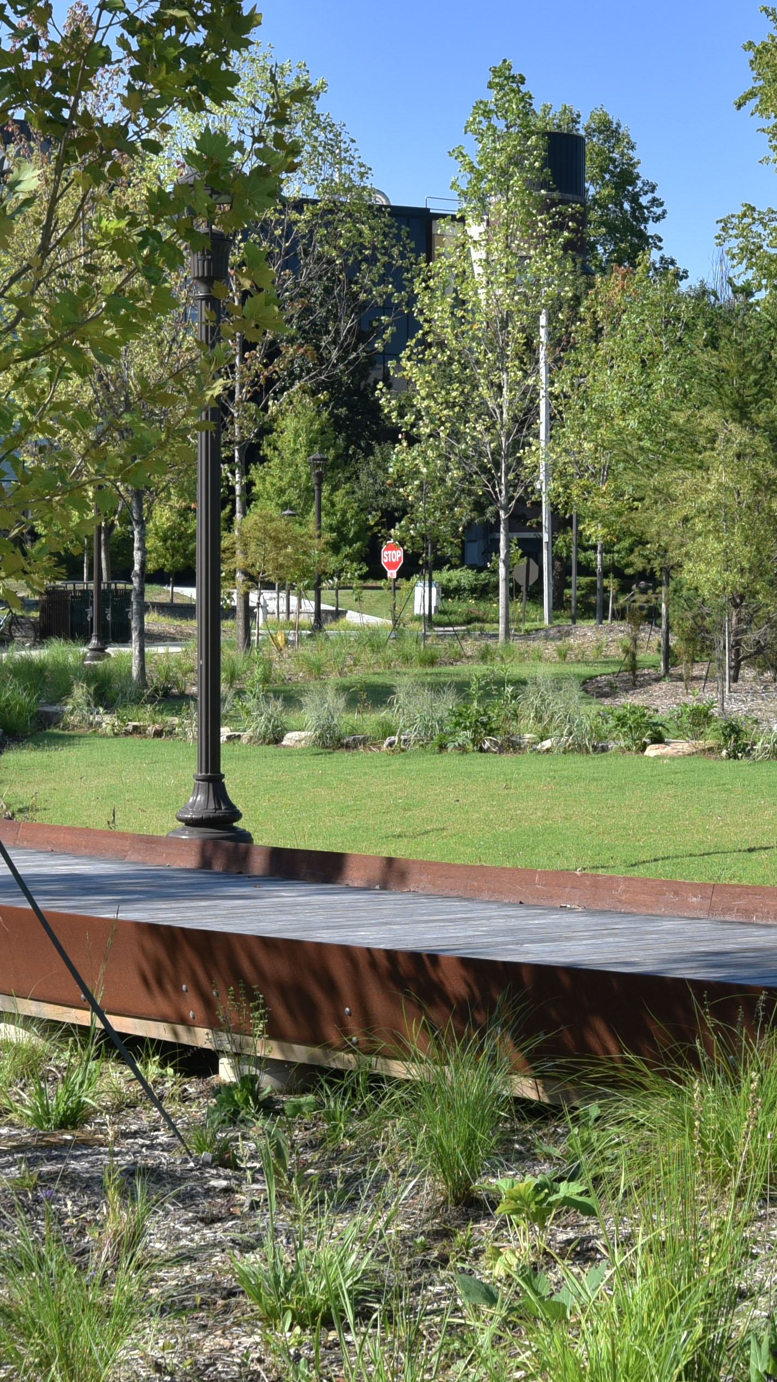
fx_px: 3186
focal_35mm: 87
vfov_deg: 24.4
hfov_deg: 13.9
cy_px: 636
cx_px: 572
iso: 200
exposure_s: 1/200
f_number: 11
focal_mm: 35
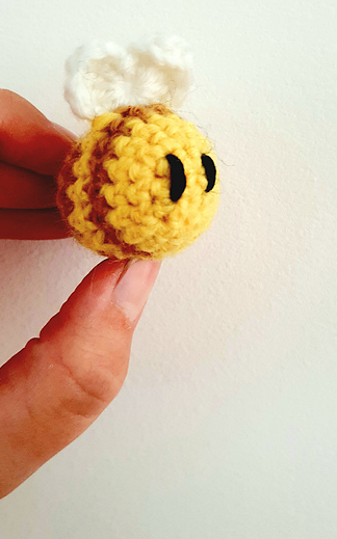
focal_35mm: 34
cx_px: 188
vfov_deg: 56.6
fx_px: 500
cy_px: 244
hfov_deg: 37.2
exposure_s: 1/50
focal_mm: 3.93
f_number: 1.7
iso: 64
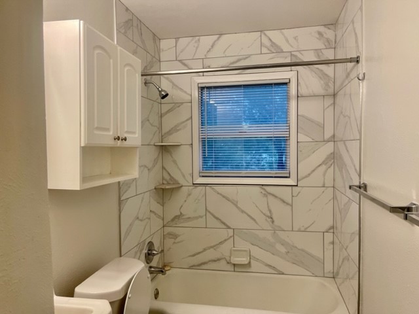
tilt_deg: -3.0
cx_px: 210
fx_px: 315
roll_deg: +0.4
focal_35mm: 26
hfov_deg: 67.3
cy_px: 157
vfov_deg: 53.1
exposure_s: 1/120
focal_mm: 5.1
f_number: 1.6
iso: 80
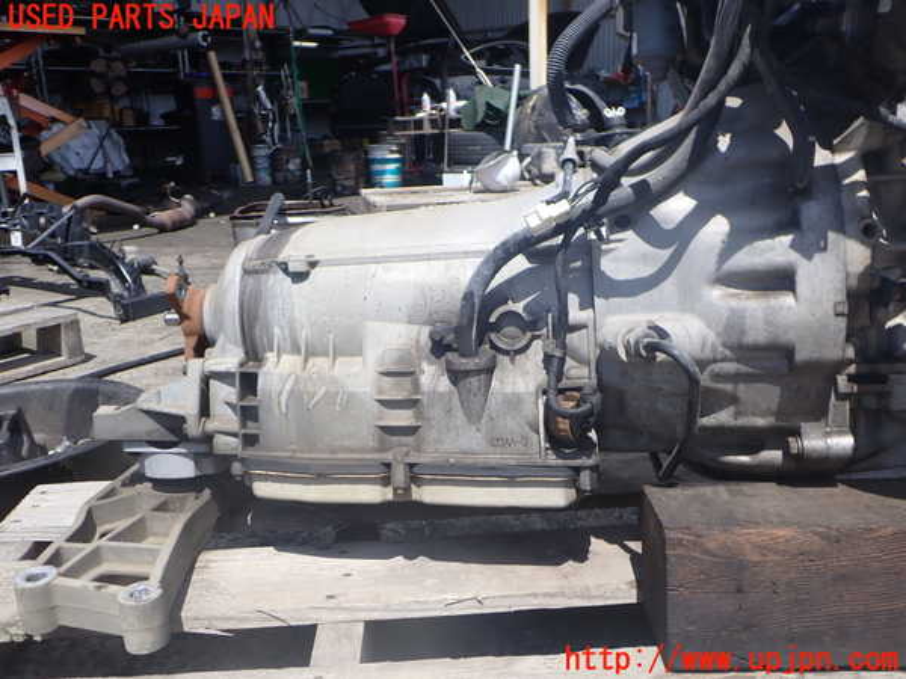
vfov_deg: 46.8
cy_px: 340
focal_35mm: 30
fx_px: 785
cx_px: 453
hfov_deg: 60.0
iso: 100
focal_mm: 5.4
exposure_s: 1/800
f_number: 3.2
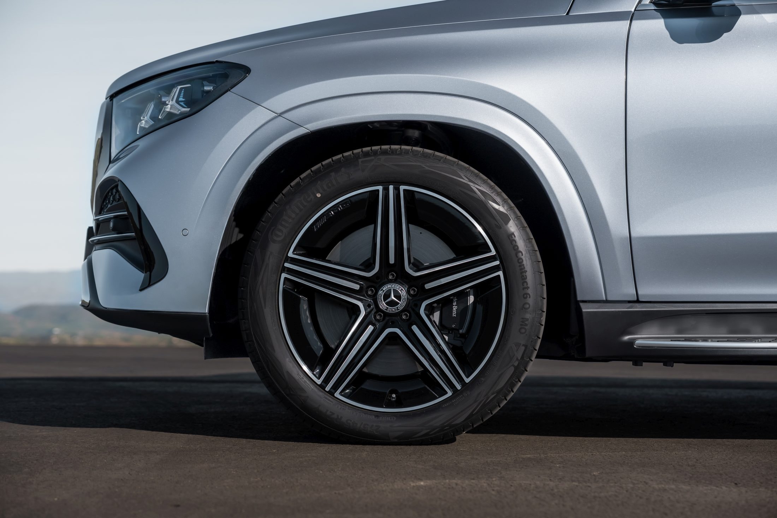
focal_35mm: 69
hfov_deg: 29.2
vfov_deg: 19.7
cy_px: 259
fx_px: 1489
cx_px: 388
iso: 320
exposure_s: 1/5000
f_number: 4
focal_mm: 69
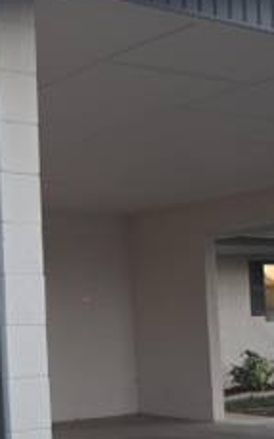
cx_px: -86
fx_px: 813
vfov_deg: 30.0
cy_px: 294
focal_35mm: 68
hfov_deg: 17.8
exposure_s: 1/40
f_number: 1.7
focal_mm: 6.3
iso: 500
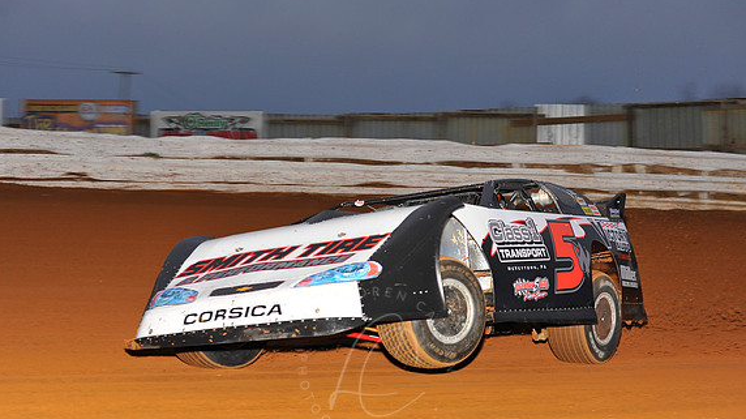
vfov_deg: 14.2
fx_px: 1680
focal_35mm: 85
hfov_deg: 25.0
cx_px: 376
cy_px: 245
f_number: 5.6
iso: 500
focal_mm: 80
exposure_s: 1/250
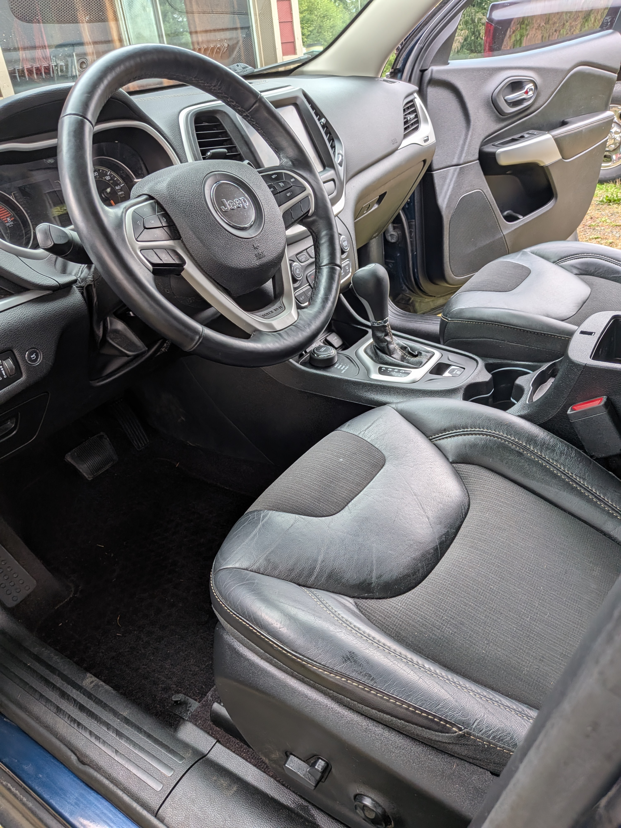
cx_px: 310
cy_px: 414
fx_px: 574
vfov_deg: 71.6
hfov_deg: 56.8
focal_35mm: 24
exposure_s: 1/60
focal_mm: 4.53
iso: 49
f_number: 1.7
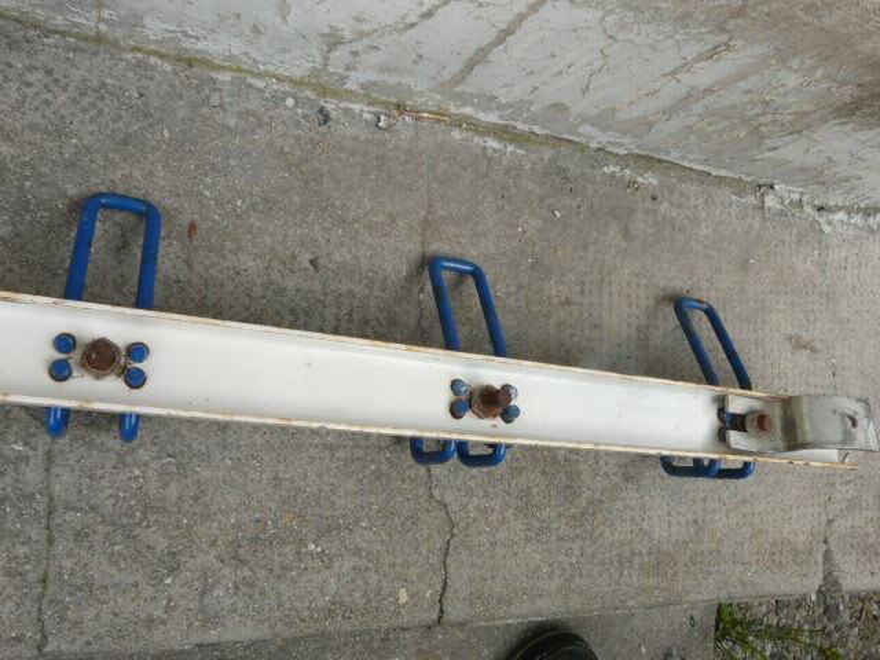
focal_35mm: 28
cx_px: 440
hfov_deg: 63.4
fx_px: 712
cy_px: 330
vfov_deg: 49.7
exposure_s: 1/60
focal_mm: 4.6
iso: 100
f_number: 8
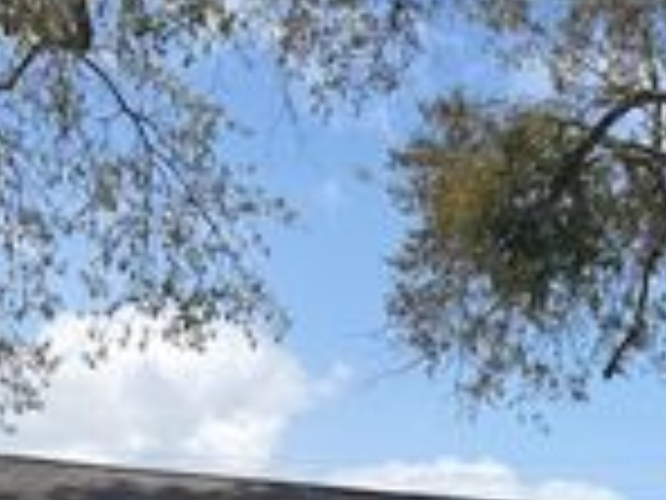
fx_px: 1558
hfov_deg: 22.4
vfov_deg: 16.8
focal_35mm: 81
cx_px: 783
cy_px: 718
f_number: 1.78
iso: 80
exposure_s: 1/5714
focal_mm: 6.76
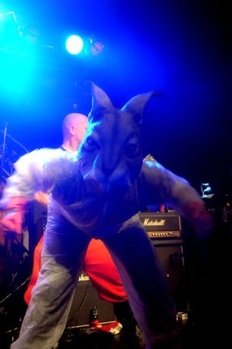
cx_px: 116
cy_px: 174
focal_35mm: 33
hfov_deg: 39.9
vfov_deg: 57.3
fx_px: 320
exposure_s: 1/40
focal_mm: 22
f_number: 4
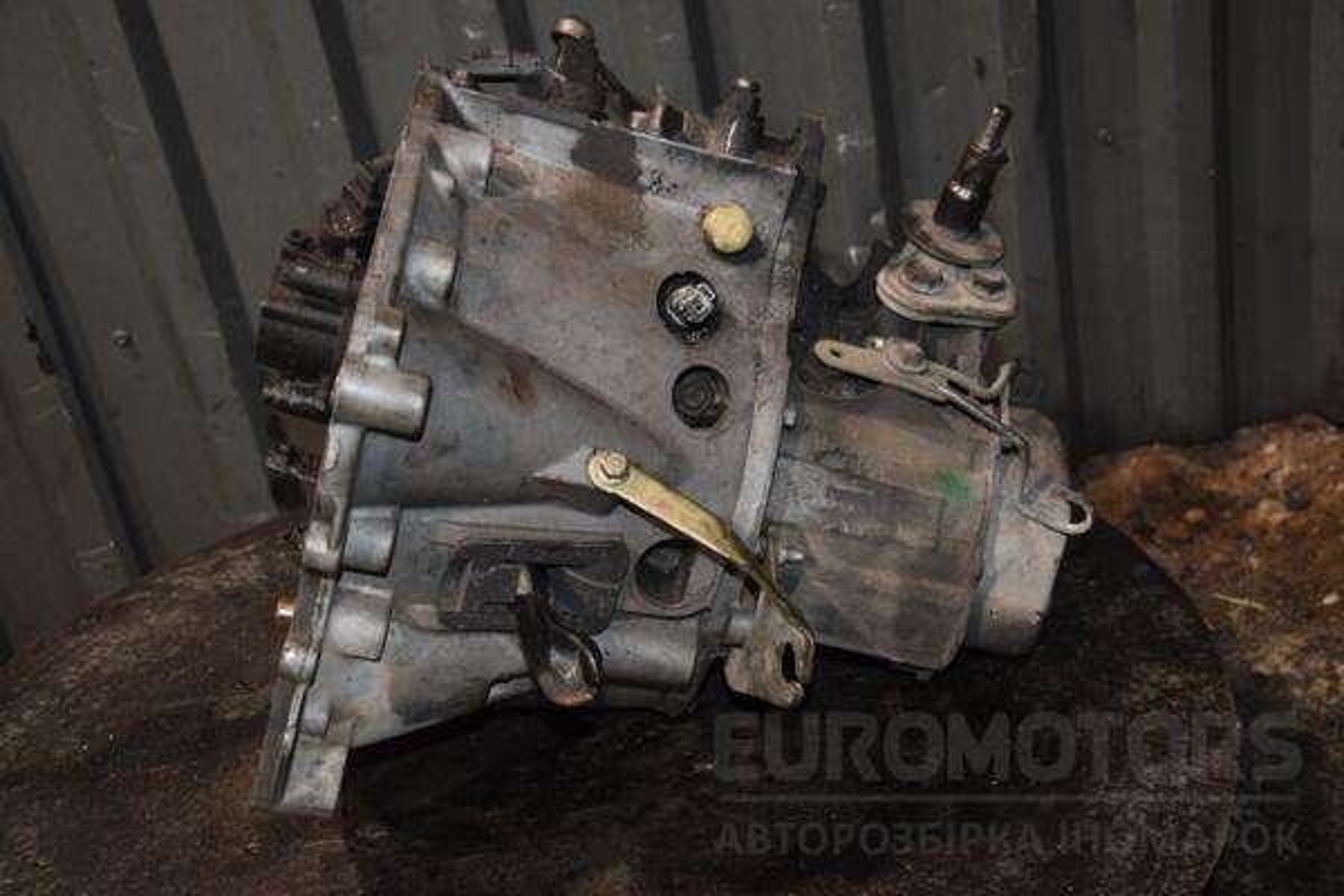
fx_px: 1792
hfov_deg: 41.1
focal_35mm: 48
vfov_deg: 28.1
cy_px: 448
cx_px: 672
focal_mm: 32
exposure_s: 1/60
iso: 800
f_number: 5
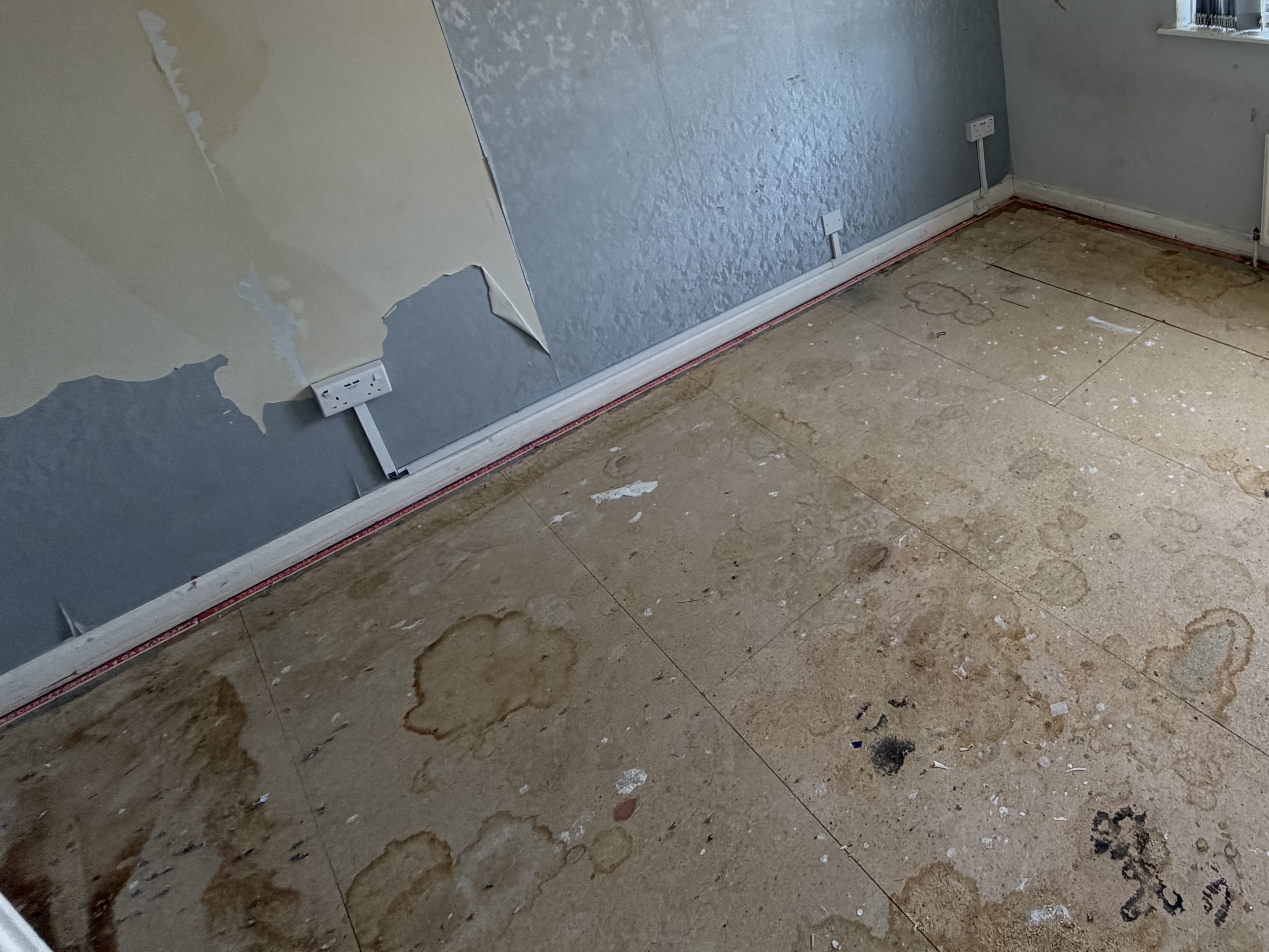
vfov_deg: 54.8
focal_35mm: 23
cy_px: 192
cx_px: 1031
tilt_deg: -20.1
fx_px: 843
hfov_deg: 66.5
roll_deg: +4.9
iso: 125
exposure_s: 1/121
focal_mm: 2.22
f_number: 2.2
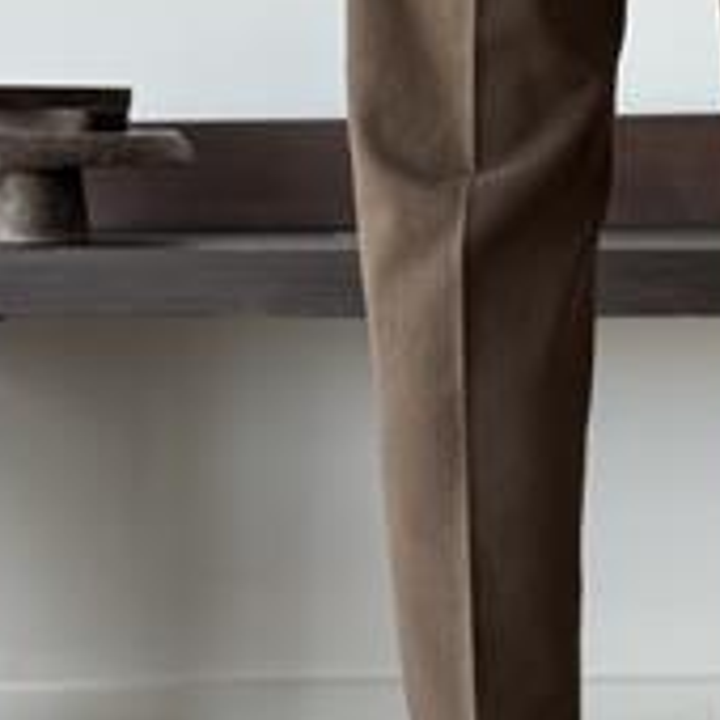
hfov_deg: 13.0
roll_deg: +0.2
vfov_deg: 13.1
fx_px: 3130
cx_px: 606
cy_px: 129
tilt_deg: -0.8
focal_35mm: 133
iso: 80
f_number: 1.78
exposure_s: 1/276
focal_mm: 6.76
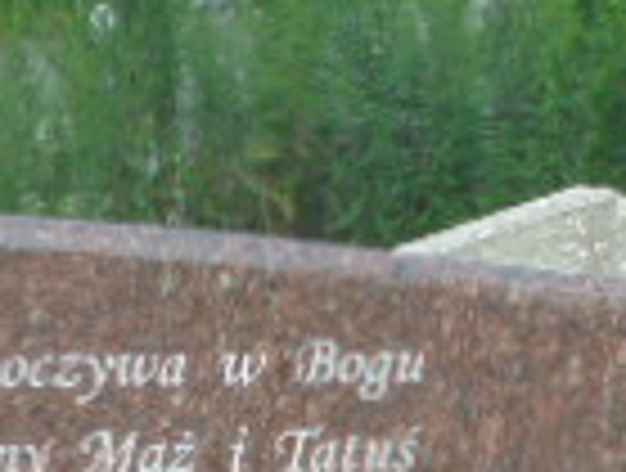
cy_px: 742
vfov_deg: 6.5
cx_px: -649
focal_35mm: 225
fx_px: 4079
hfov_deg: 8.3
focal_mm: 8.9
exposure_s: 1/125
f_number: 4.8
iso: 100
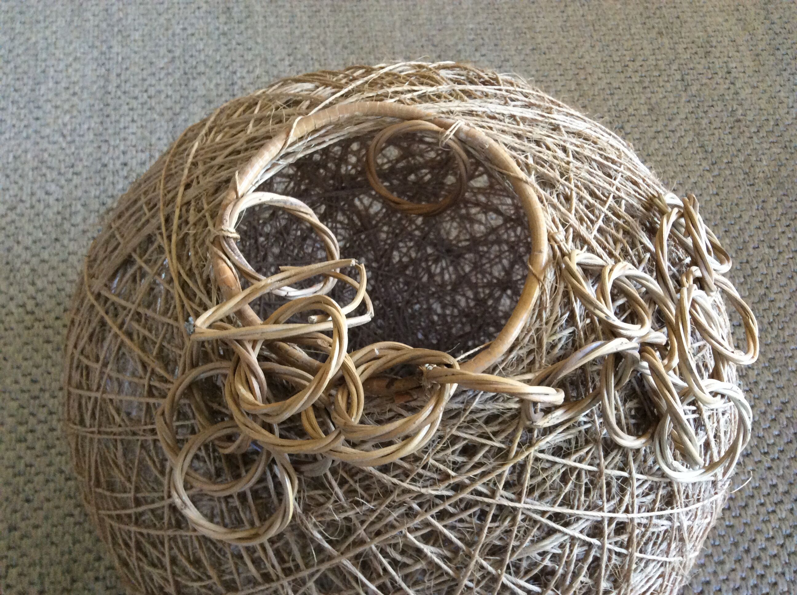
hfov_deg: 56.9
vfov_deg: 44.1
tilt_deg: -68.0
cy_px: 298
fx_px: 736
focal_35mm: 32
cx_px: 398
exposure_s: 1/25
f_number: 2.4
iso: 200
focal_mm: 3.3
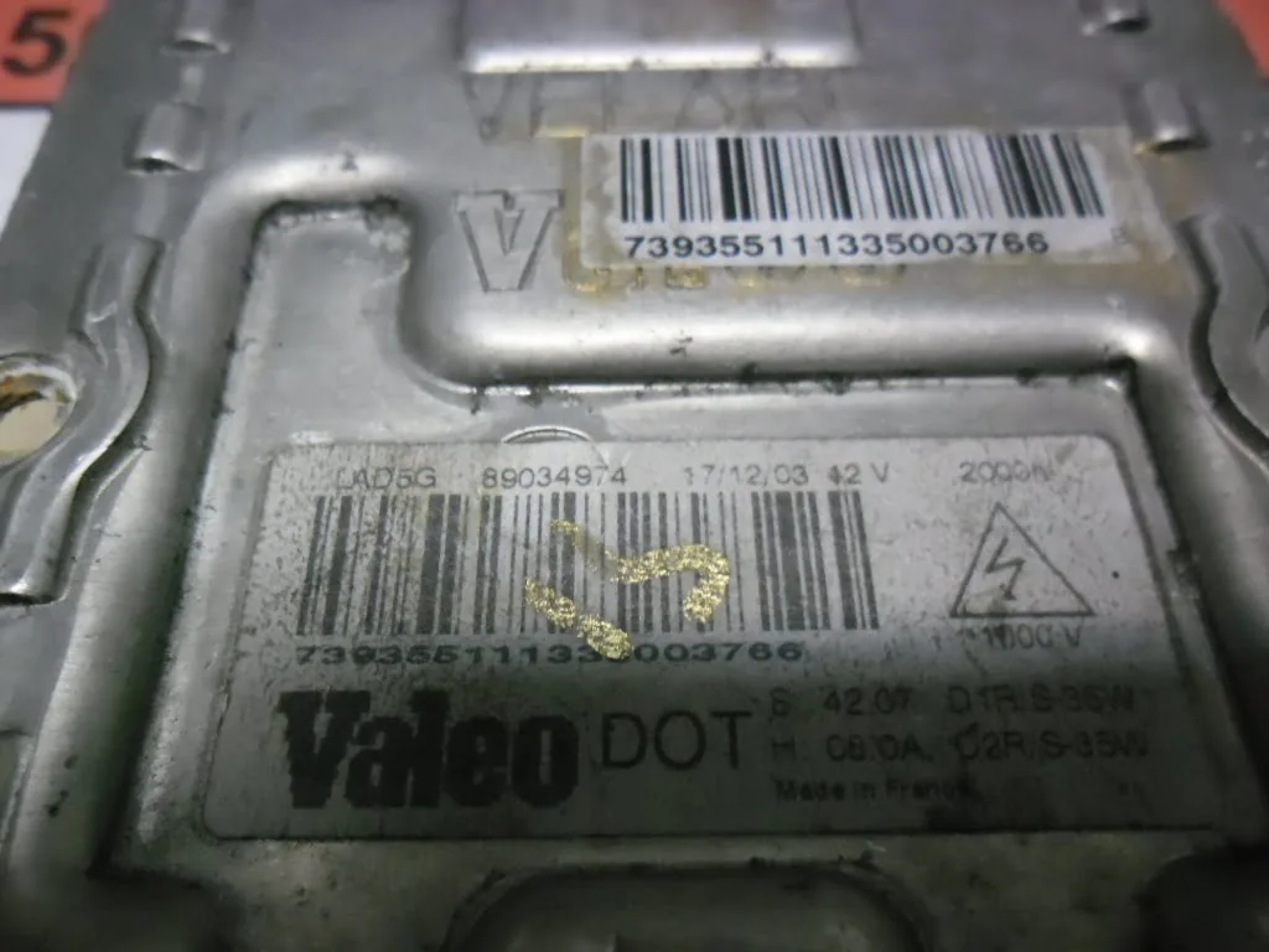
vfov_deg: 51.4
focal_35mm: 27
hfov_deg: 65.3
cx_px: 634
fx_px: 990
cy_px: 476
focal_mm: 4.9
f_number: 3.5
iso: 800
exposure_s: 1/22
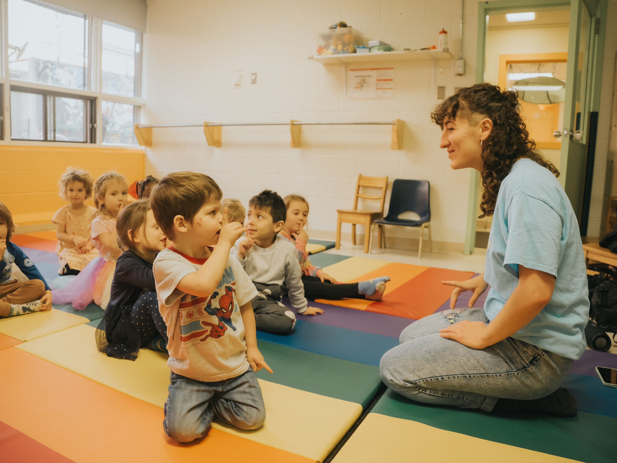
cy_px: 232
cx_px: 300
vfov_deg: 51.8
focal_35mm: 27
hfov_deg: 65.8
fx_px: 477
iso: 800
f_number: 2.8
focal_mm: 13
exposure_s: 1/200
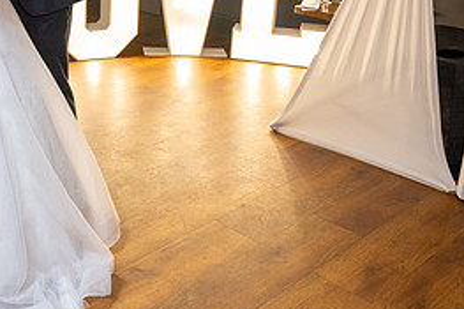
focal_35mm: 53
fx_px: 683
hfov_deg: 35.3
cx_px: 46
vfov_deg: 24.9
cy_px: 41
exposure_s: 1/160
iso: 2000
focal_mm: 24
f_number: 2.8
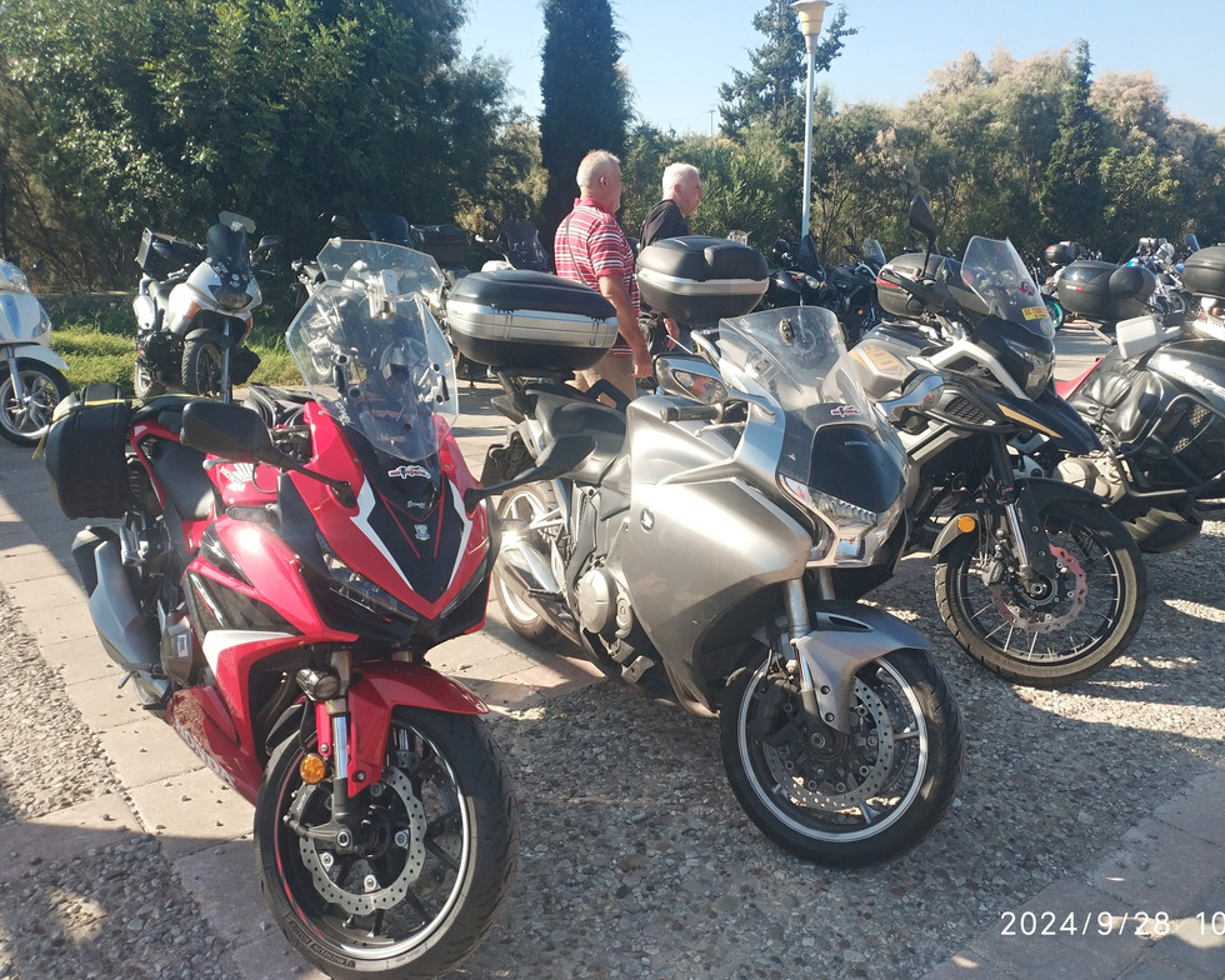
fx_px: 1233
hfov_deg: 52.8
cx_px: 664
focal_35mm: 34
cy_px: 486
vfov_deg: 43.4
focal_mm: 4.5
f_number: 2
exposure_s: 1/654
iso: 109
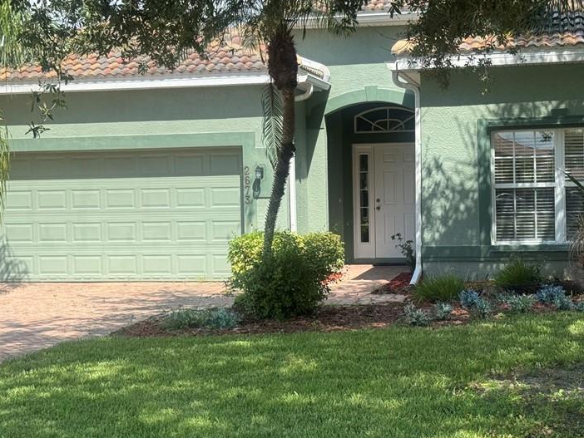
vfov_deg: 21.0
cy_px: 227
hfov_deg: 27.8
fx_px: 1181
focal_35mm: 70
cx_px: 291
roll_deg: +0.7
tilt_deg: -2.0
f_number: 1.78
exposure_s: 1/2513
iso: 64
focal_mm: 6.76
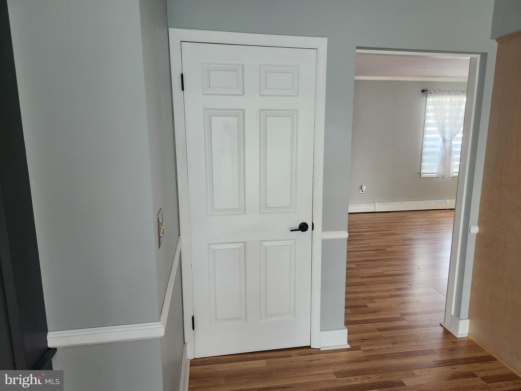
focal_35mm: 23
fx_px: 346
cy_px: 196
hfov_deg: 73.9
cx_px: 260
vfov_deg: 58.9
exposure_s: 1/120
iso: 500
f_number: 1.8
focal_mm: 5.4
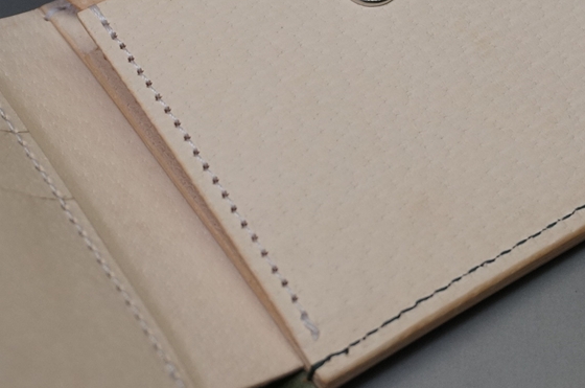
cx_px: 405
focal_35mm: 106
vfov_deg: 12.7
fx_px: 1720
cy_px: 7
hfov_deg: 19.2
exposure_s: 1/160
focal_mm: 33
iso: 640
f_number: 5
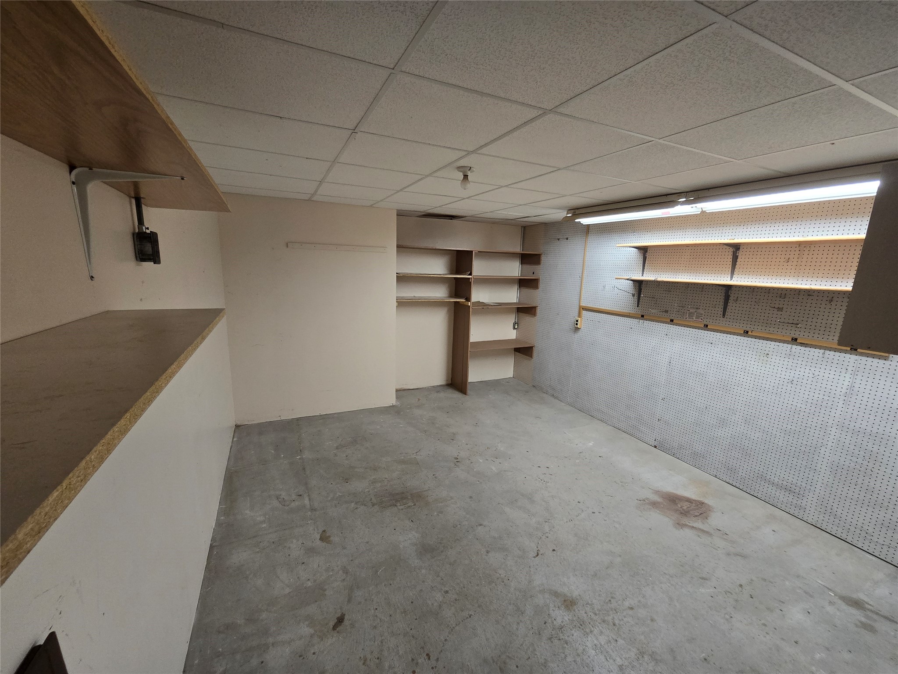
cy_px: 337
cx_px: 449
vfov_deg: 89.9
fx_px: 337
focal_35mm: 13
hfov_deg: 106.2
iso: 250
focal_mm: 2.2
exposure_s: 1/60
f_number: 2.2
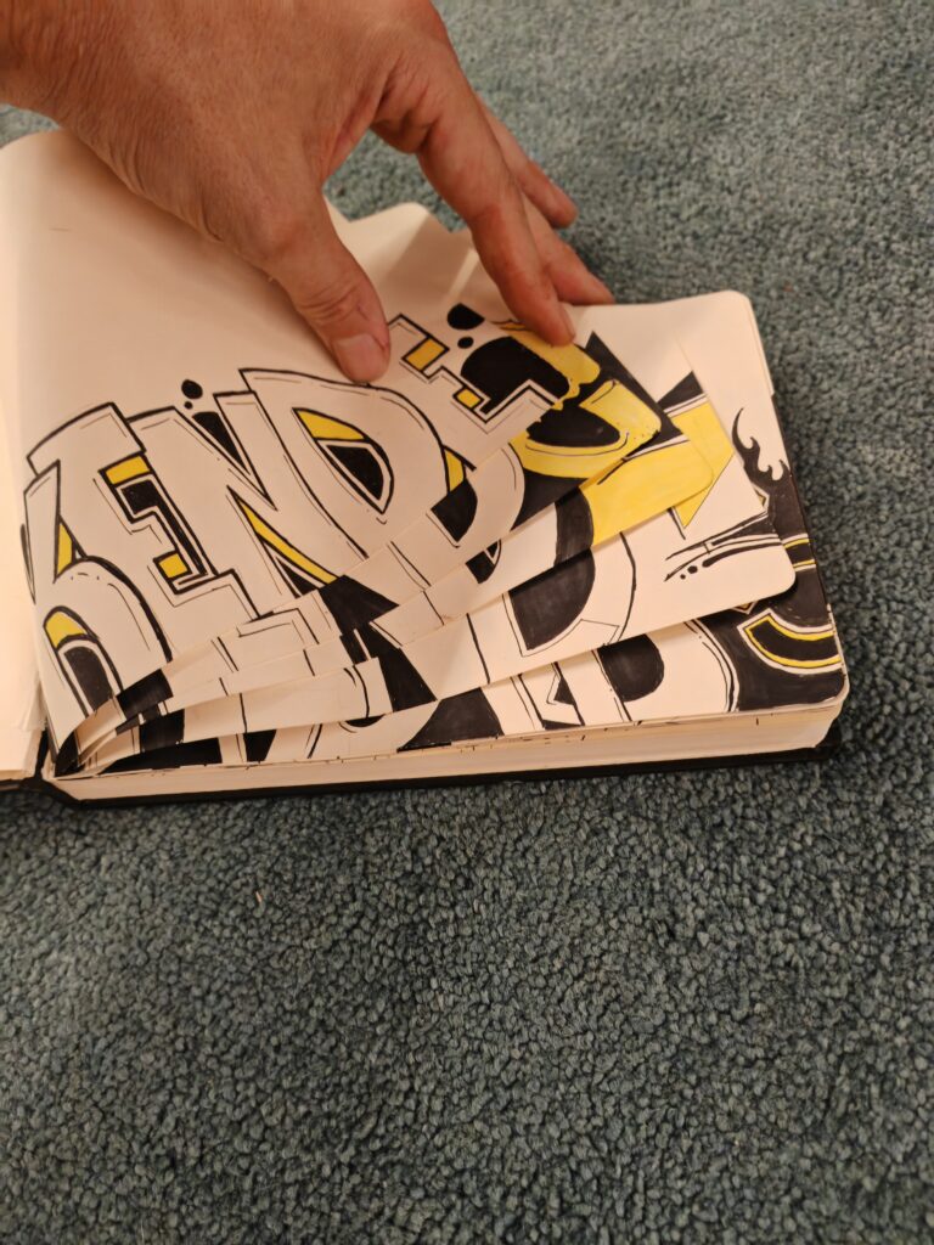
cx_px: 467
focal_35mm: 25
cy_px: 622
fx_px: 899
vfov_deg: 69.4
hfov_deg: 54.9
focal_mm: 5.3
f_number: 1.9
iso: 1600
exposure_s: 1/67
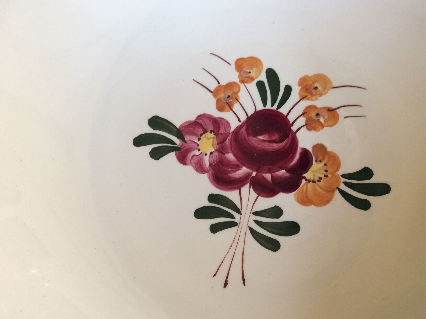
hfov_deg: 56.9
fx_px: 393
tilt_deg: -74.8
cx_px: 213
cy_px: 160
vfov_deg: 44.1
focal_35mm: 32
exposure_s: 1/24
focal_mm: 3.3
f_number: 2.4
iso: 64
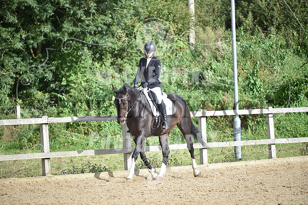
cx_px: 154
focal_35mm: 300
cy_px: 102
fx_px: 2563
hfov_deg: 6.9
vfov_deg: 4.6
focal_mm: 300
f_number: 5.6
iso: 800
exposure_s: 1/1600
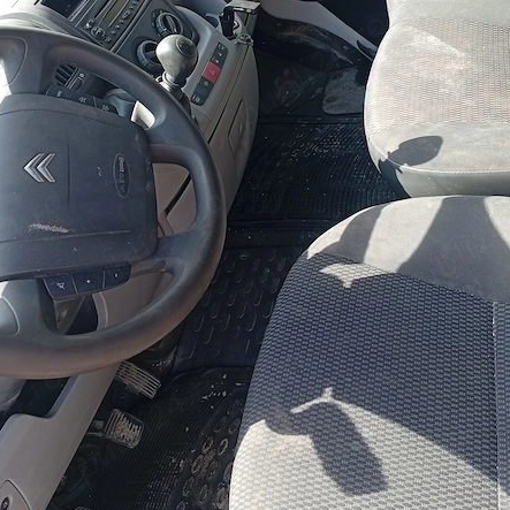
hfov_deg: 39.1
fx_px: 717
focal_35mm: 43
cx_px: 230
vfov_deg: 37.8
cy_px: 108
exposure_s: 1/100
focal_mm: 3.98
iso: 75
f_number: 1.8
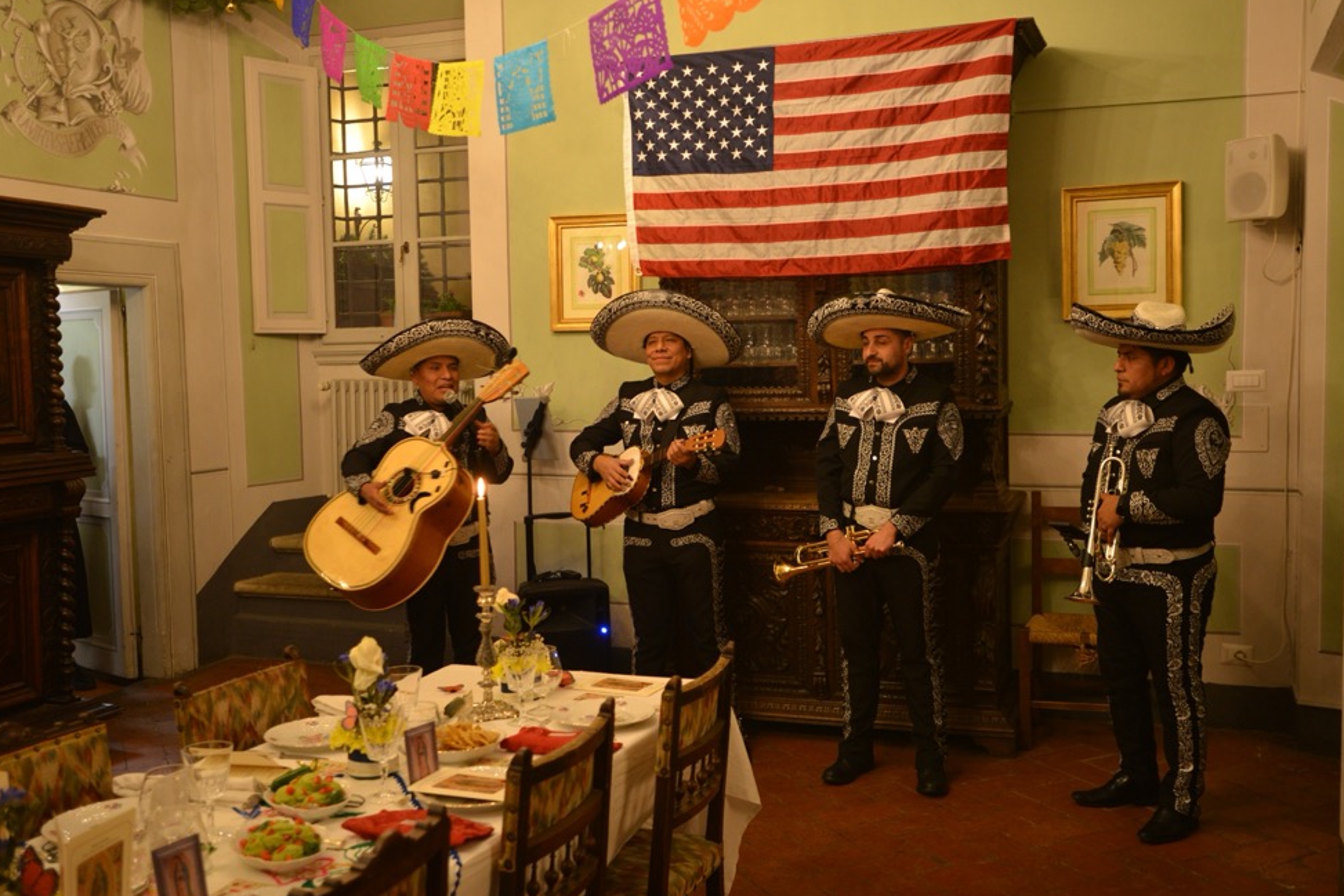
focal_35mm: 36
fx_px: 1344
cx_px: 677
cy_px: 445
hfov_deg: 53.1
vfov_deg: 36.9
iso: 1600
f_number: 2.8
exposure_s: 1/30
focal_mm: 35
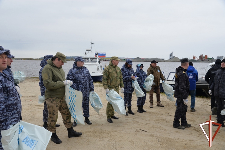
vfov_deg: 42.3
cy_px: 75
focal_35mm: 31
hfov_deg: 60.3
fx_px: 194
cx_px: 112
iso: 200
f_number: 8
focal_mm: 31
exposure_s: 1/200
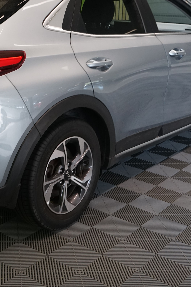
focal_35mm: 56
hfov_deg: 23.6
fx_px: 446
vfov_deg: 35.4
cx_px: 22
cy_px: 104
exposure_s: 1/30
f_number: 6.3
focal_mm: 28
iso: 1250
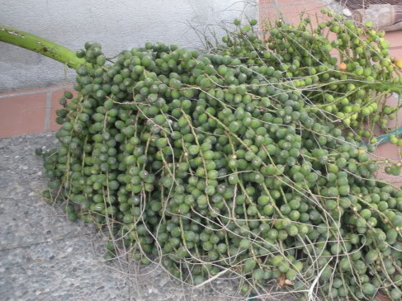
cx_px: 262
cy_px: 144
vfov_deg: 31.5
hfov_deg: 40.8
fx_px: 534
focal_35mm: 46
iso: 64
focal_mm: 6.3
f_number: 3.5
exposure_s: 1/74.8
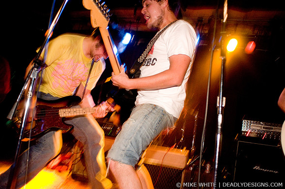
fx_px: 237
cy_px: 94
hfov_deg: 62.0
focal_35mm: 30
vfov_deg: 43.5
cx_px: 142
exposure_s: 1/60
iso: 2500
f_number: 2.8
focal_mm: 20
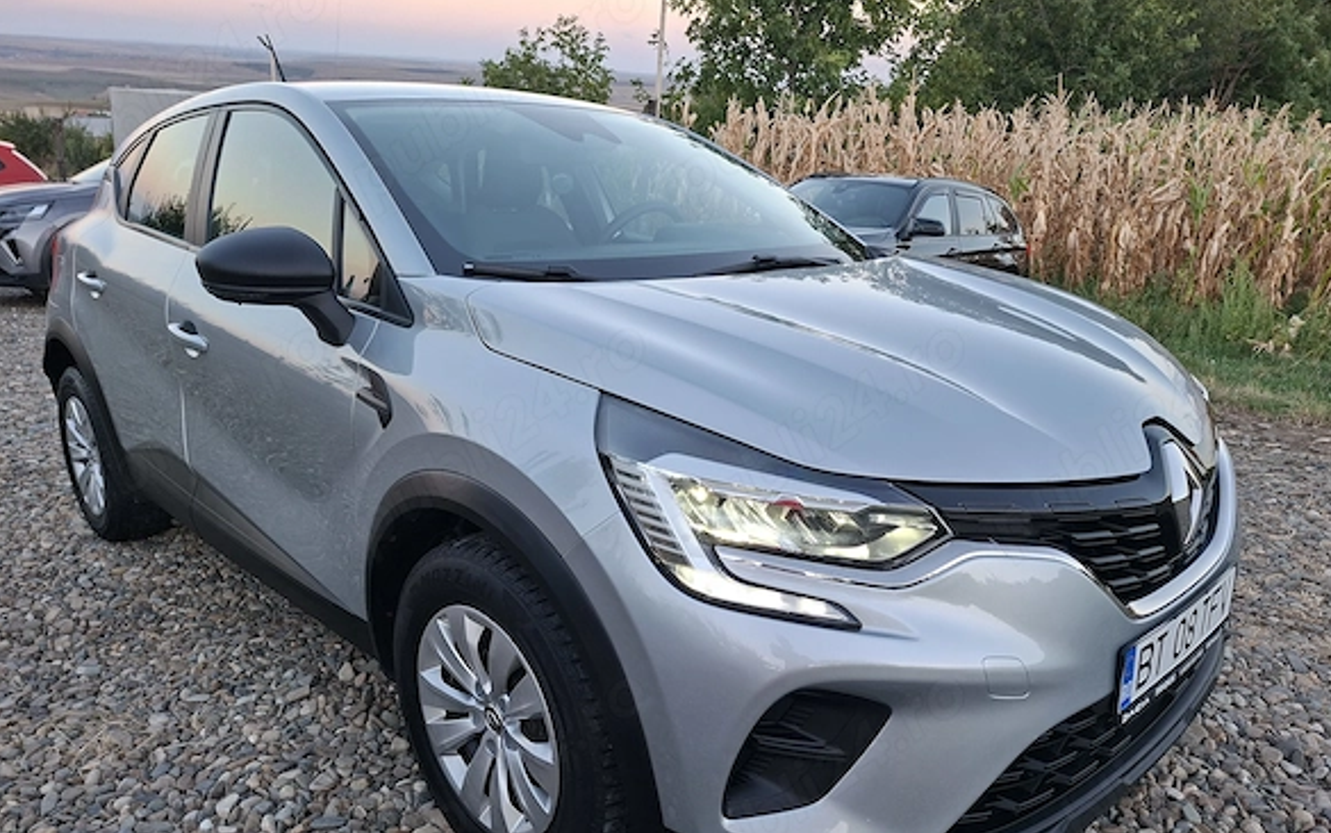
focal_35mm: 25
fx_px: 907
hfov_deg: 72.5
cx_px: 658
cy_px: 462
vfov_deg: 49.2
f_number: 1.8
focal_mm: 5.54
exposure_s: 1/100
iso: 64
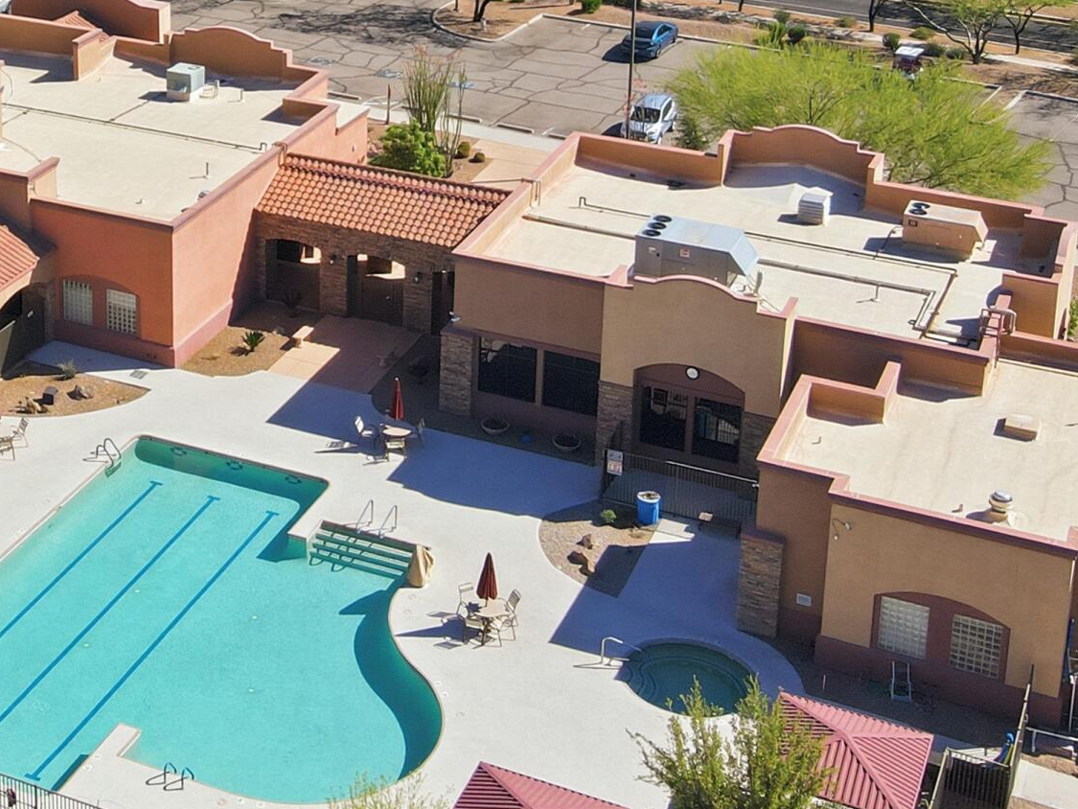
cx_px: 106
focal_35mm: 64
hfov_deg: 29.0
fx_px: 1993
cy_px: -28
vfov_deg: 22.0
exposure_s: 1/640
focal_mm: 4.5
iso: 100
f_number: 2.8
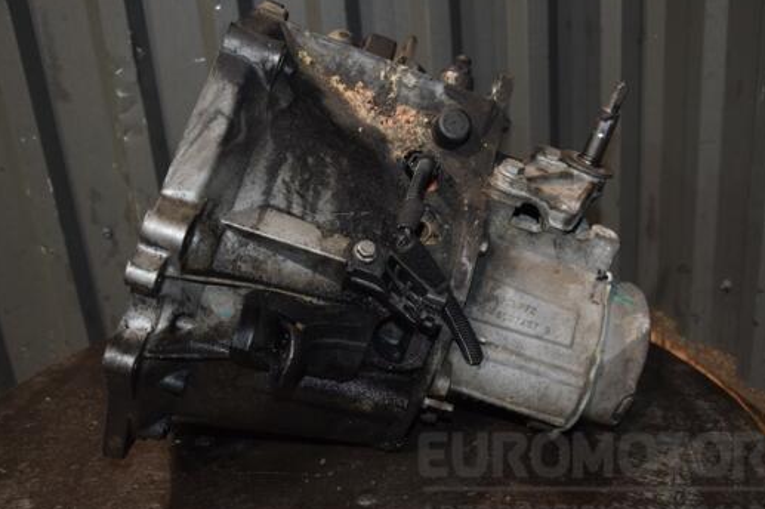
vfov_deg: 36.3
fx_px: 777
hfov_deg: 52.4
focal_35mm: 37
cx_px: 391
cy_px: 257
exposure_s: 1/60
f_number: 5
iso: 800
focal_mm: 21
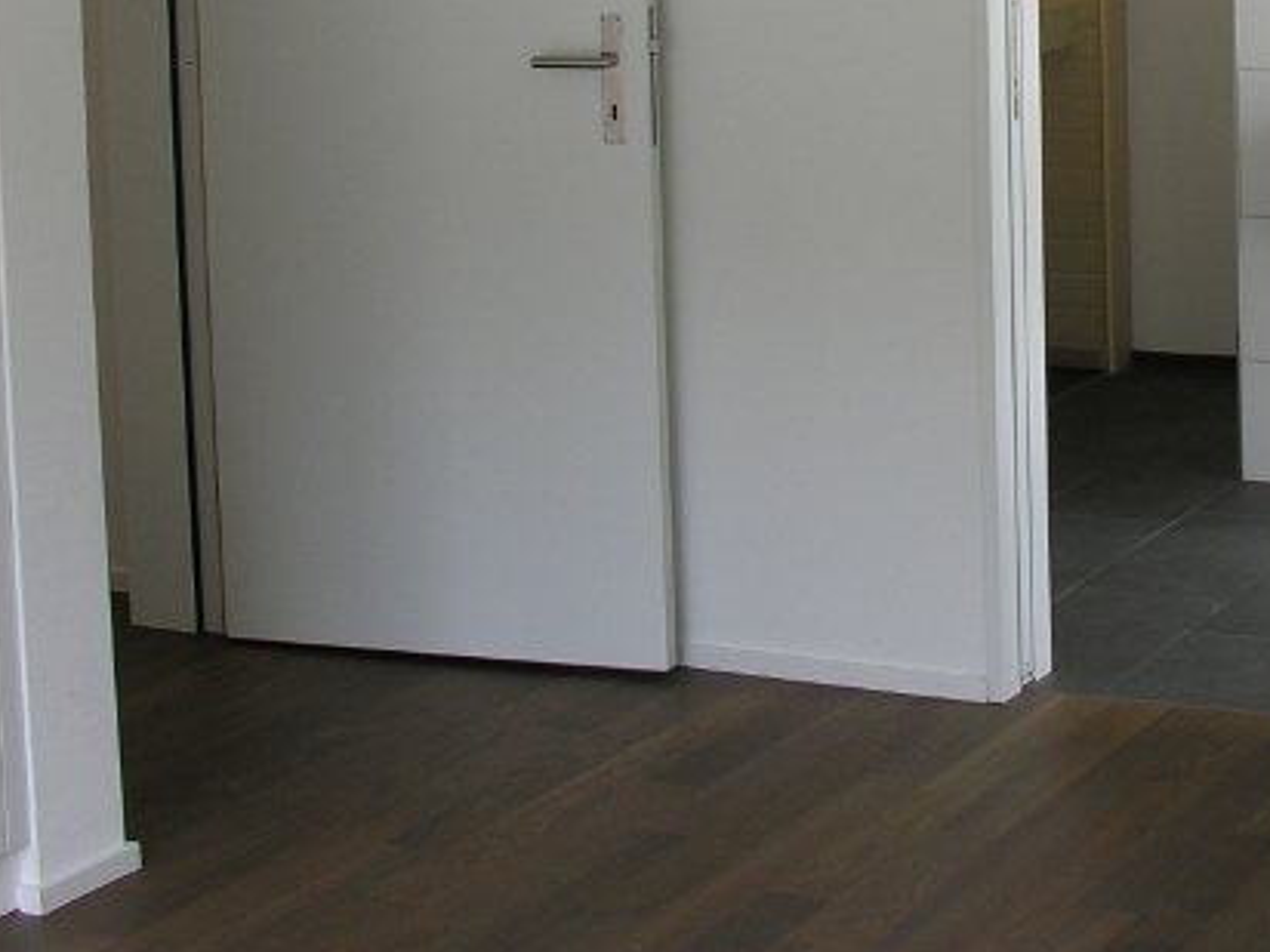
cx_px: 1060
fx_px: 3192
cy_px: -28
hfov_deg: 22.1
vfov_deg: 16.6
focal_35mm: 87
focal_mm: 8.9
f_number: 3.2
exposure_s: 1/45.5
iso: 50
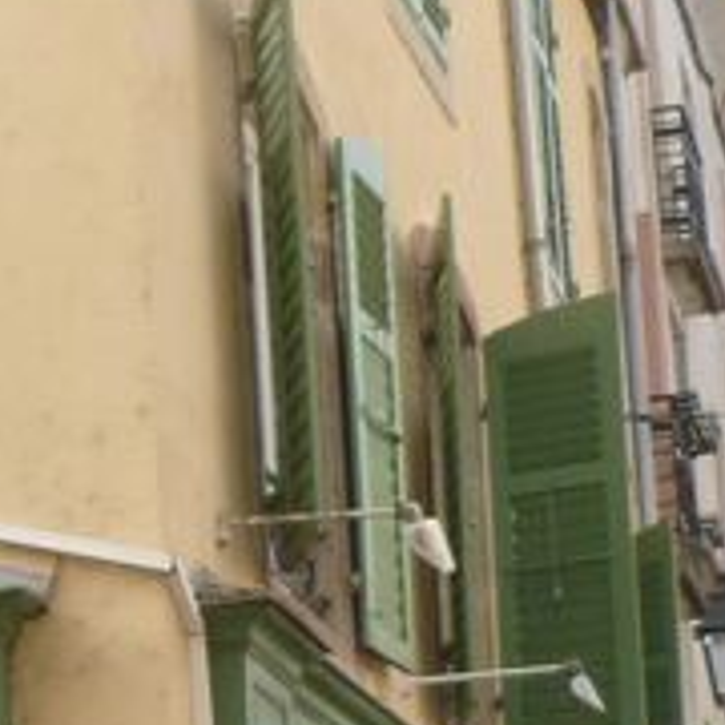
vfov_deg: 11.8
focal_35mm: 147
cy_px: 552
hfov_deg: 10.9
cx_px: -697
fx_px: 3483
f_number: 3.4
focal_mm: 5.4
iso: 100
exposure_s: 1/320
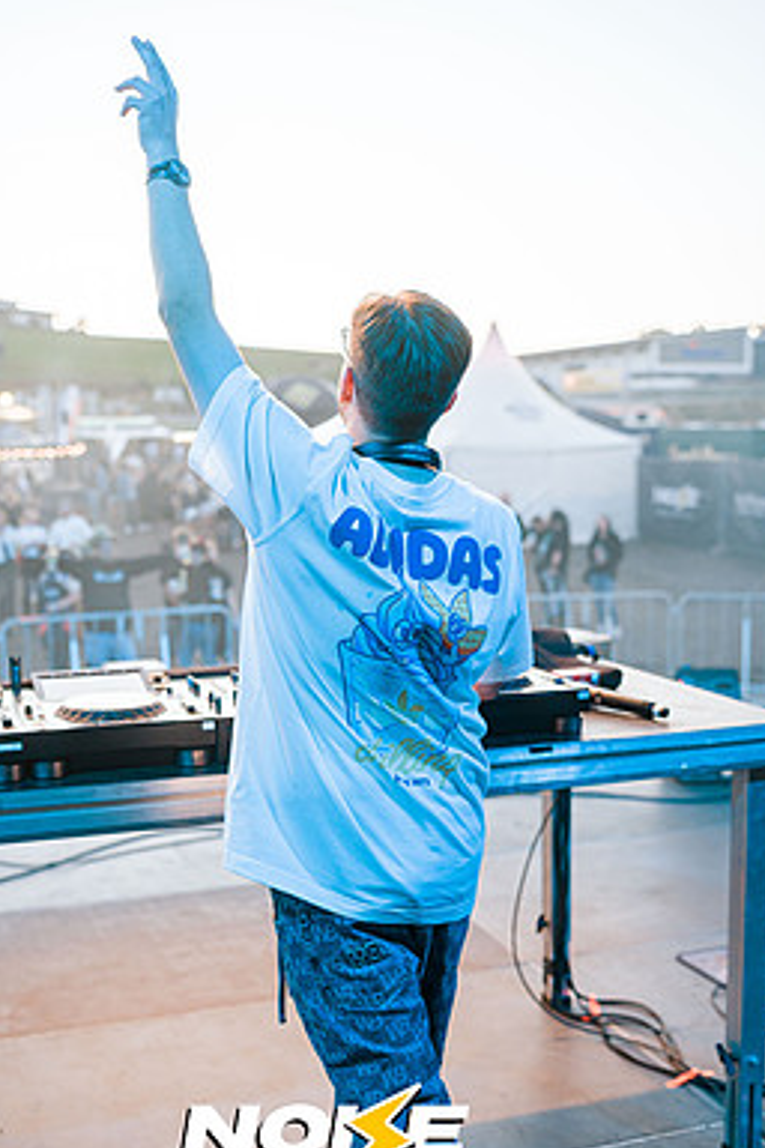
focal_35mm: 41
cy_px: 586
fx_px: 1307
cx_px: 326
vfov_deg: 47.4
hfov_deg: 32.6
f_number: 2.5
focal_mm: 35
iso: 250
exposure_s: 1/160
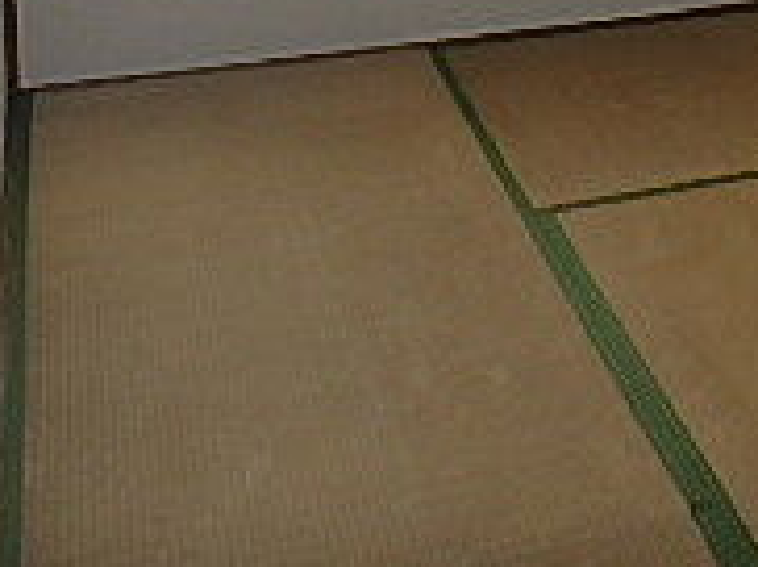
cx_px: 787
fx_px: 1618
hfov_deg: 24.9
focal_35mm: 74
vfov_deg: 17.5
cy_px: -329
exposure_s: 1/125
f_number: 3.5
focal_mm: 3.7
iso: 125
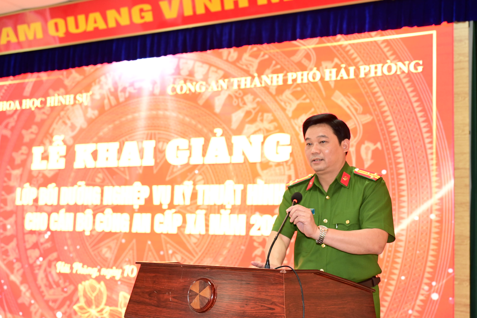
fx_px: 676
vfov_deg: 26.5
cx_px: 238
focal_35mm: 51
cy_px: 159
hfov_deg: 38.9
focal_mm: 51
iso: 2000
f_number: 4
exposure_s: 1/125
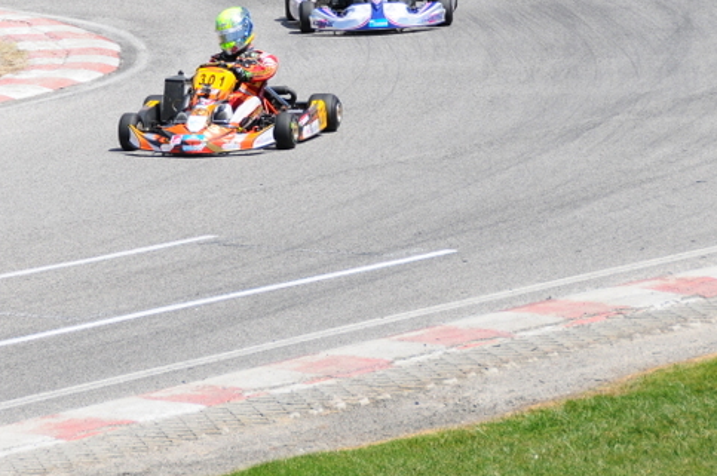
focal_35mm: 356
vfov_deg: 3.9
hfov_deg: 5.8
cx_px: 233
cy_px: 61
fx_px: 7083
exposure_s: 1/2000
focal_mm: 112
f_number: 5.3
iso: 400
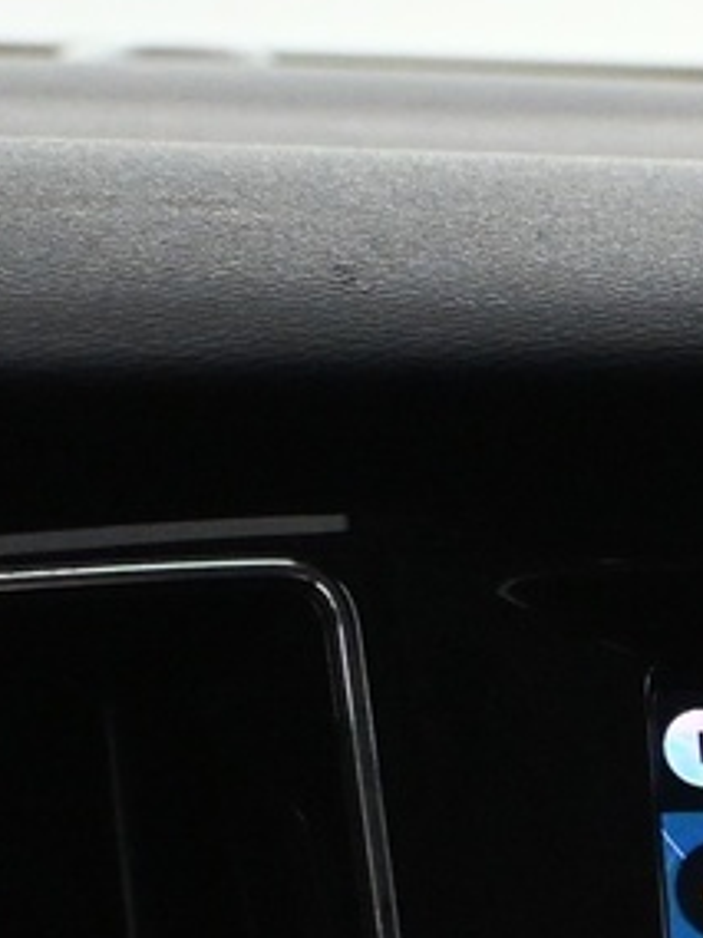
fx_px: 5013
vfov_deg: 10.1
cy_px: 1675
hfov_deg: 7.7
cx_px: 1310
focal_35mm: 185
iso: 3200
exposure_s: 1/100
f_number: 4
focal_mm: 22.5
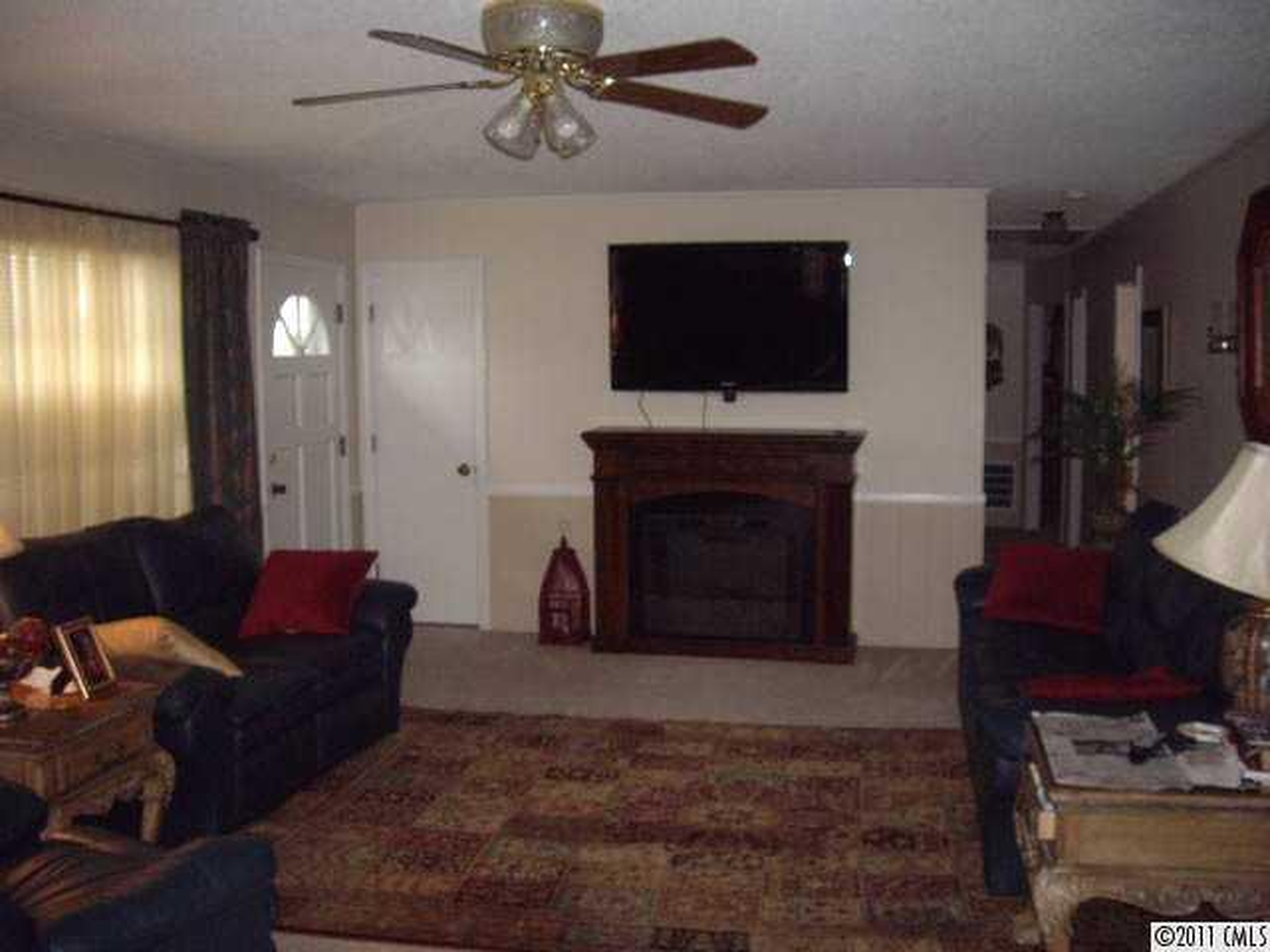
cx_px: 635
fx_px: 1394
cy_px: 476
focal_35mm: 38
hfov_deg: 49.0
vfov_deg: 37.7
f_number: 2.7
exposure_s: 1/40
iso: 200
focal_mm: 6.2
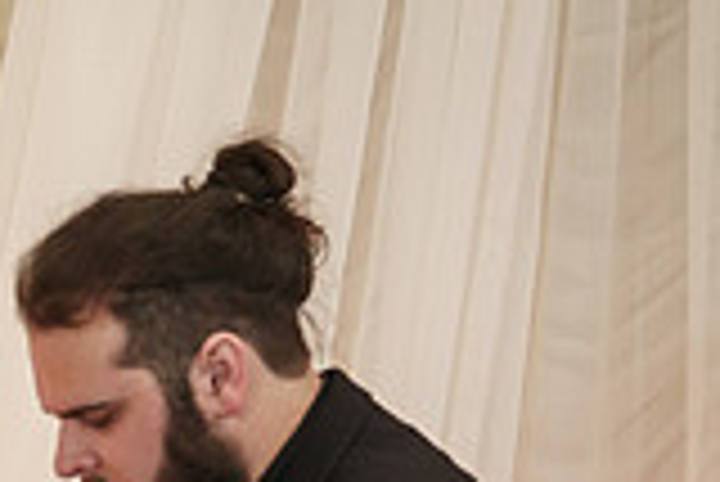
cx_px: -299
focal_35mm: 564
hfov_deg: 3.6
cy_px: 835
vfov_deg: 2.4
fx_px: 11290
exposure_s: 1/100
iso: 2000
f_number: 4
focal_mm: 150
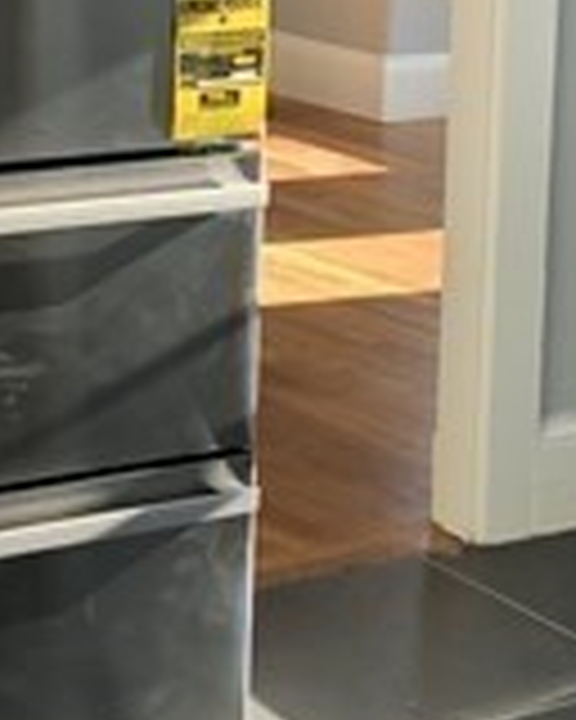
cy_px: 54
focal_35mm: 131
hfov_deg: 11.7
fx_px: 2792
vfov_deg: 14.5
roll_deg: -0.8
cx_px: 135
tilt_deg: -7.5
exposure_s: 1/120
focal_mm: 3.99
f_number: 1.8
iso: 40
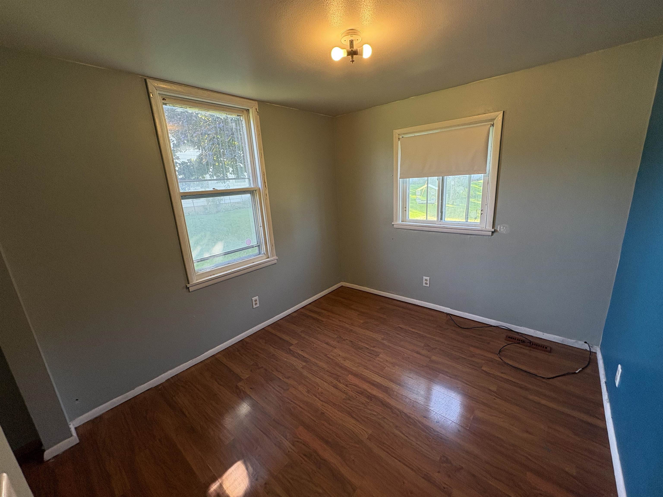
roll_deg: +3.5
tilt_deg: -14.1
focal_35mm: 14
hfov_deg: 102.1
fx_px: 268
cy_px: 248
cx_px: 332
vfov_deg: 85.7
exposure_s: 1/120
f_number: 2.2
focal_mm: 2.22
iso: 320
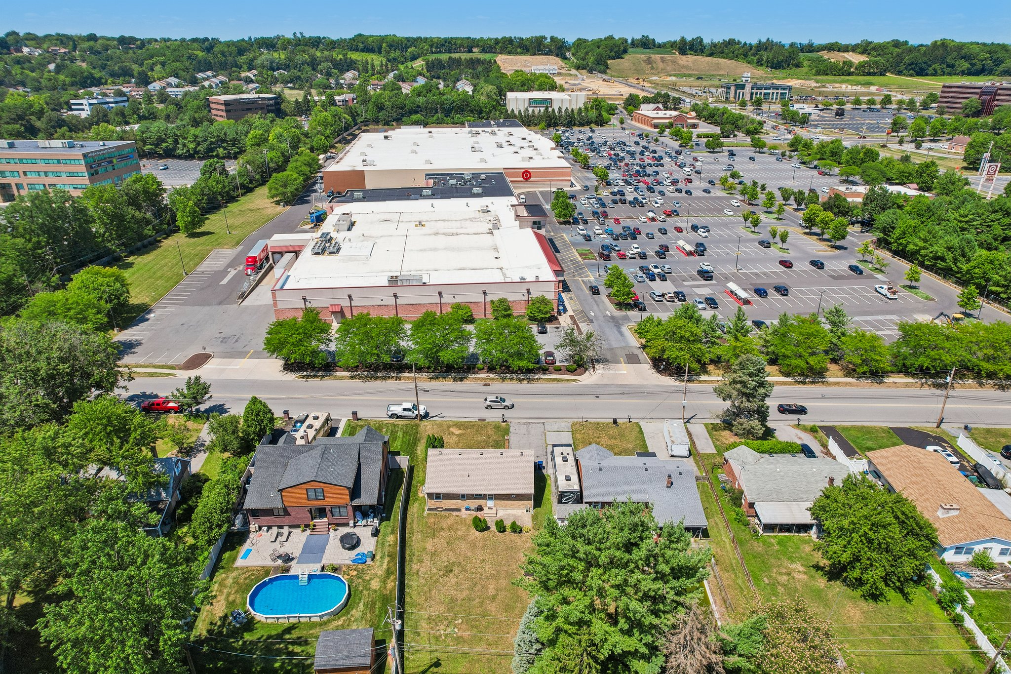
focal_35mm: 22
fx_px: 618
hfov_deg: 78.6
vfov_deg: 57.2
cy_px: 337
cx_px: 506
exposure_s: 1/2500
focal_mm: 8.4
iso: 140
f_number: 2.8
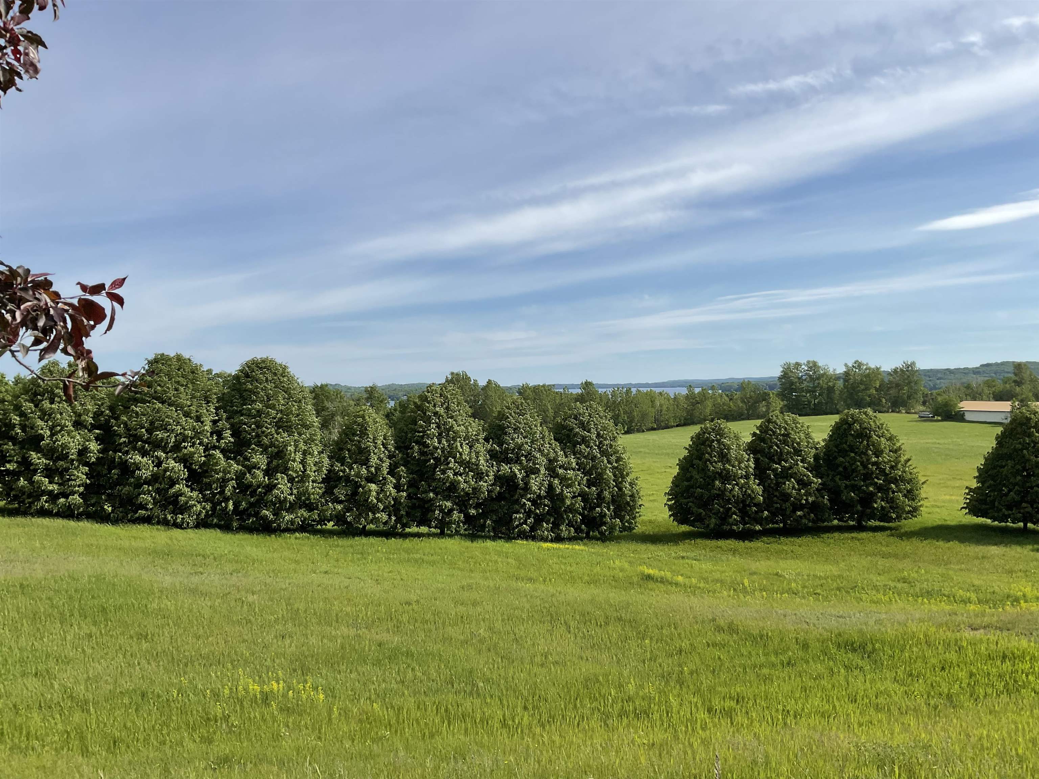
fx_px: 870
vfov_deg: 48.2
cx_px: 520
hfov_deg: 61.7
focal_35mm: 29
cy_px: 390
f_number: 1.8
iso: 16
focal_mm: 3
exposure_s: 1/2801
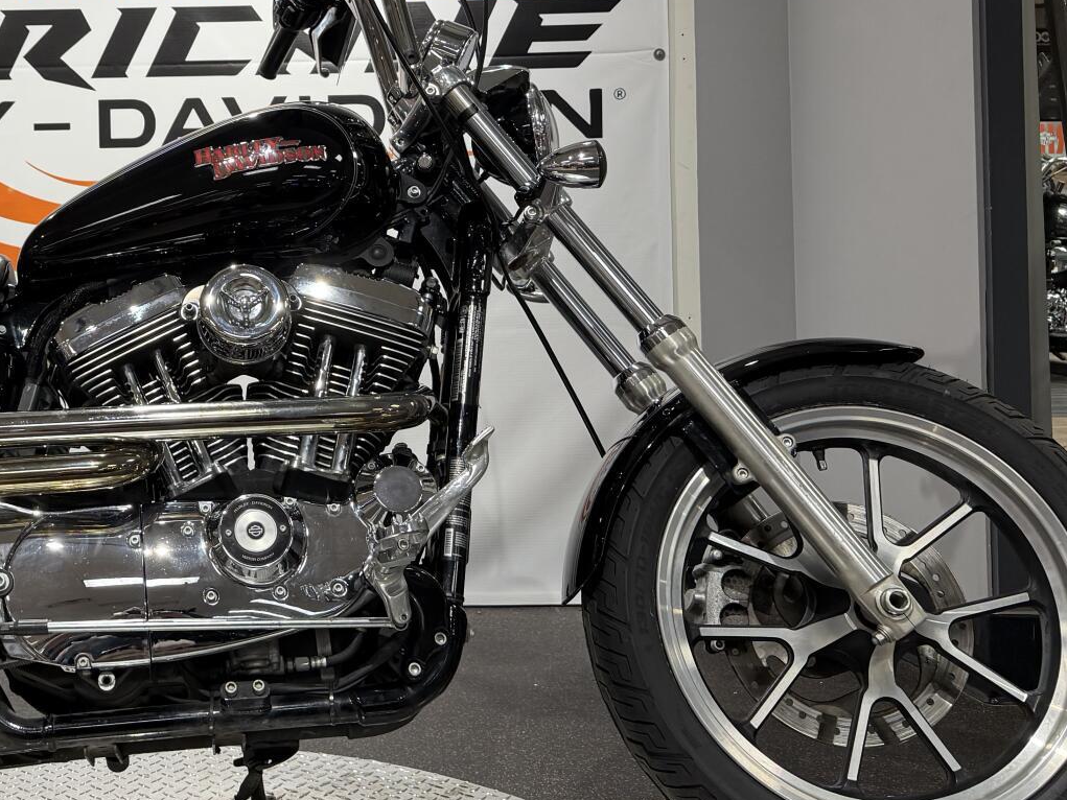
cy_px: 235
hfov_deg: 38.5
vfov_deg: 30.5
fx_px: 1449
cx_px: 173
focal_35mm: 47
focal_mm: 6.76
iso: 200
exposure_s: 1/120
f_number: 1.78
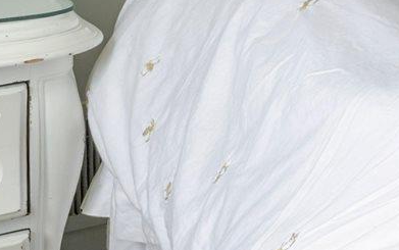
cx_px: 1293
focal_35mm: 149
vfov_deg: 8.0
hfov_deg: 9.7
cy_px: -388
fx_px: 1619
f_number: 8
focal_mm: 18.6
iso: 2000
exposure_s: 1/4
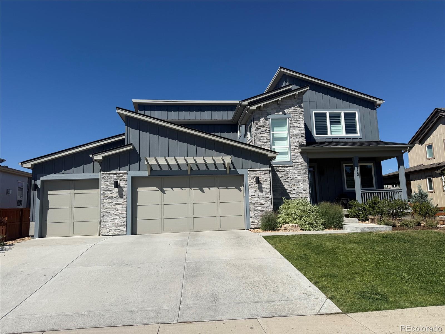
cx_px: 222
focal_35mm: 24
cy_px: 167
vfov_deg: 56.8
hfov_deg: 71.6
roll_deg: +1.0
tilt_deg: +8.1
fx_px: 309
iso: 80
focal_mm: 6.76
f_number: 1.78
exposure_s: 1/7353
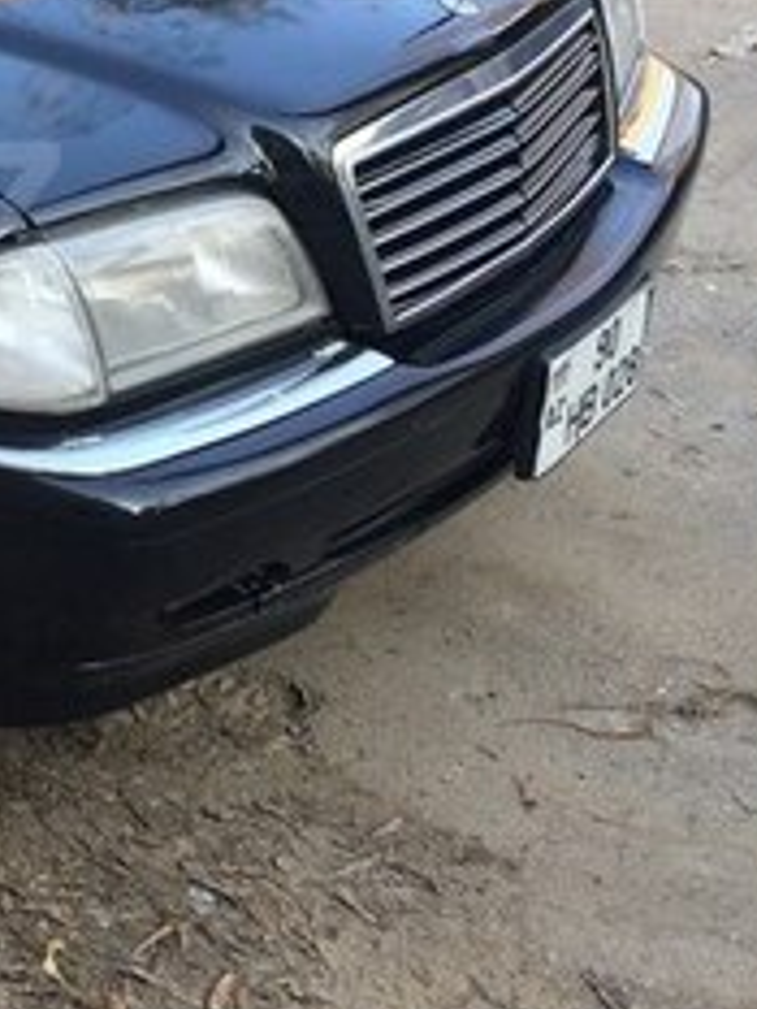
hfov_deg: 16.4
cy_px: 206
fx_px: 2389
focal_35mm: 82
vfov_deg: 23.5
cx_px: -381
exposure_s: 1/100
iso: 50
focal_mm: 4.15
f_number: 2.2
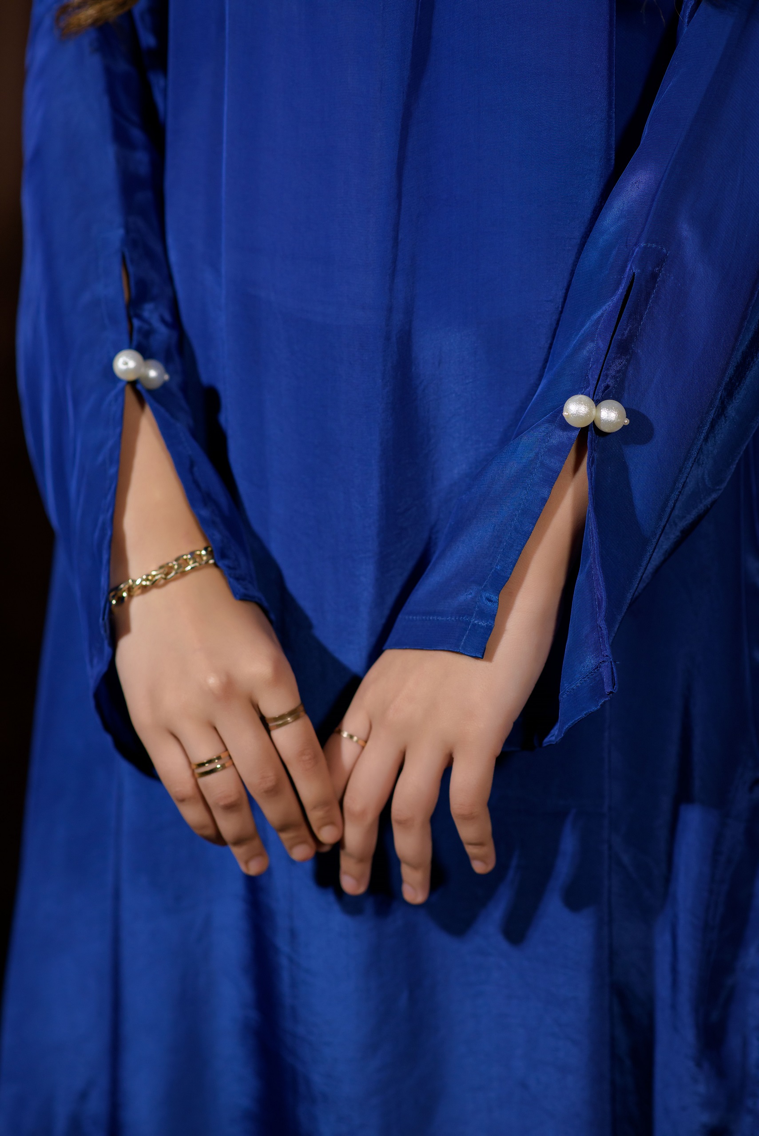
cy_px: 568
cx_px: 380
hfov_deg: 16.1
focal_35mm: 85
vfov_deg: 23.9
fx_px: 2685
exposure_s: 1/200
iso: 500
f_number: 3.2
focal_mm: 85
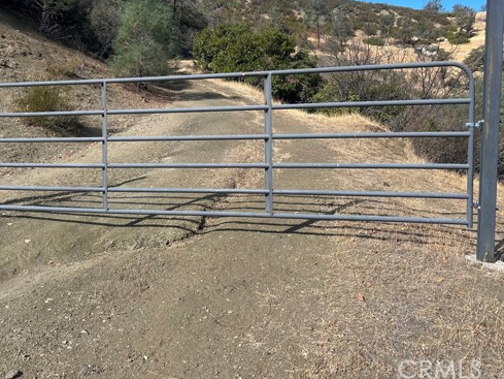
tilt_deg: +0.2
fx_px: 495
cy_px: 136
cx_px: 228
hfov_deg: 53.9
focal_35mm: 34
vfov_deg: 41.4
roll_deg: -2.0
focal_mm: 5.7
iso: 50
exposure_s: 1/2841
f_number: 1.5
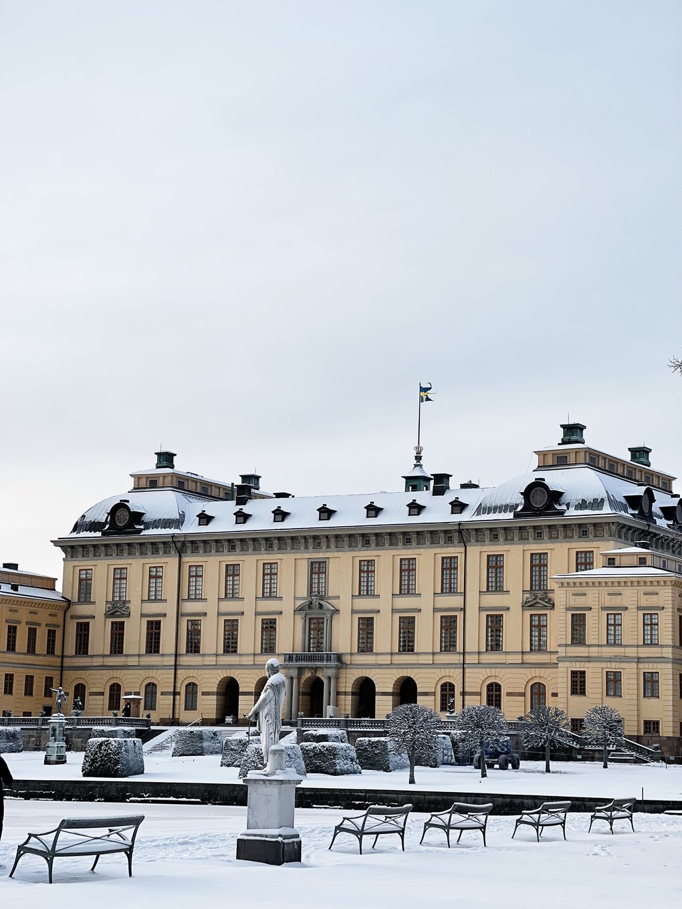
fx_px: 2023
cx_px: 341
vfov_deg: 25.3
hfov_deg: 19.1
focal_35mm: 77
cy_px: 454
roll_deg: -1.5
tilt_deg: +9.1
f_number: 2.8
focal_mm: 9
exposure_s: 1/277
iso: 25
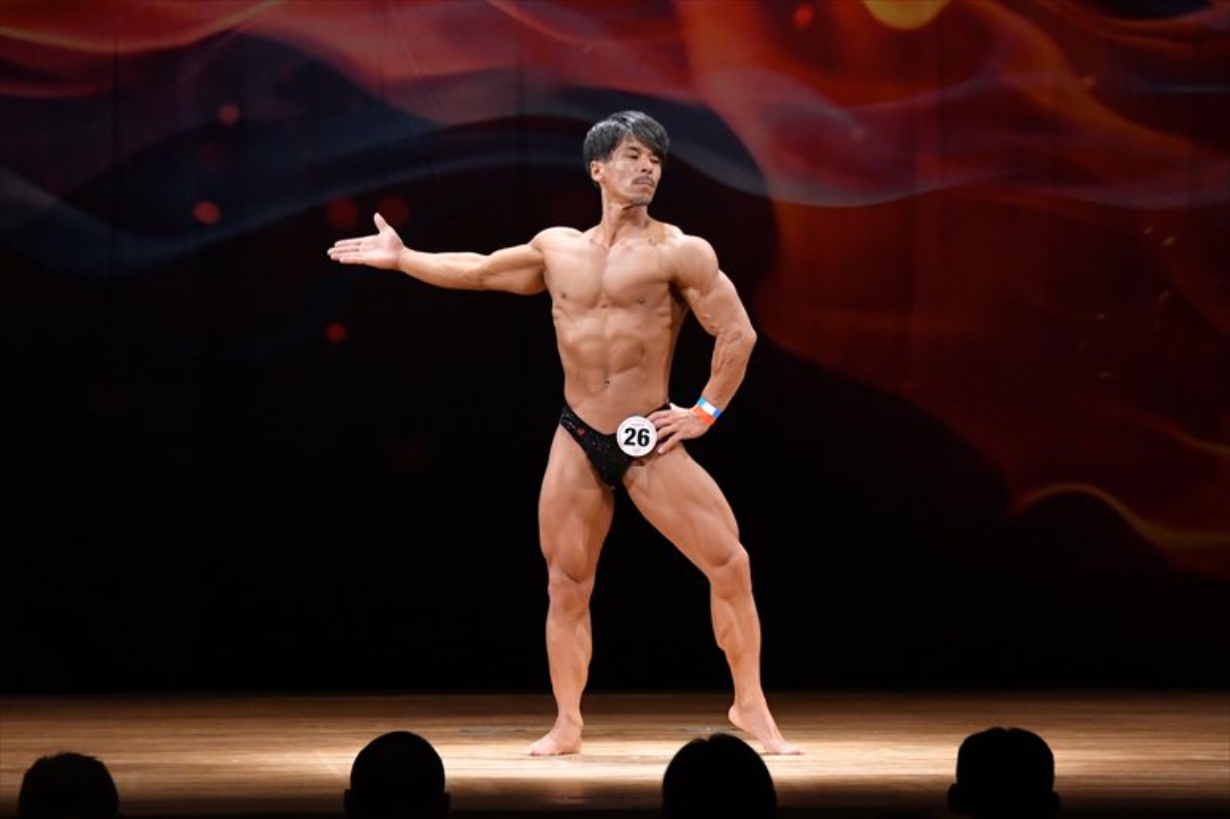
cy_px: 410
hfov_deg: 9.2
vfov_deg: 6.1
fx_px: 7684
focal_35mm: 225
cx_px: 615
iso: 4000
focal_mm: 150
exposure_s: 1/400
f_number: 5.6
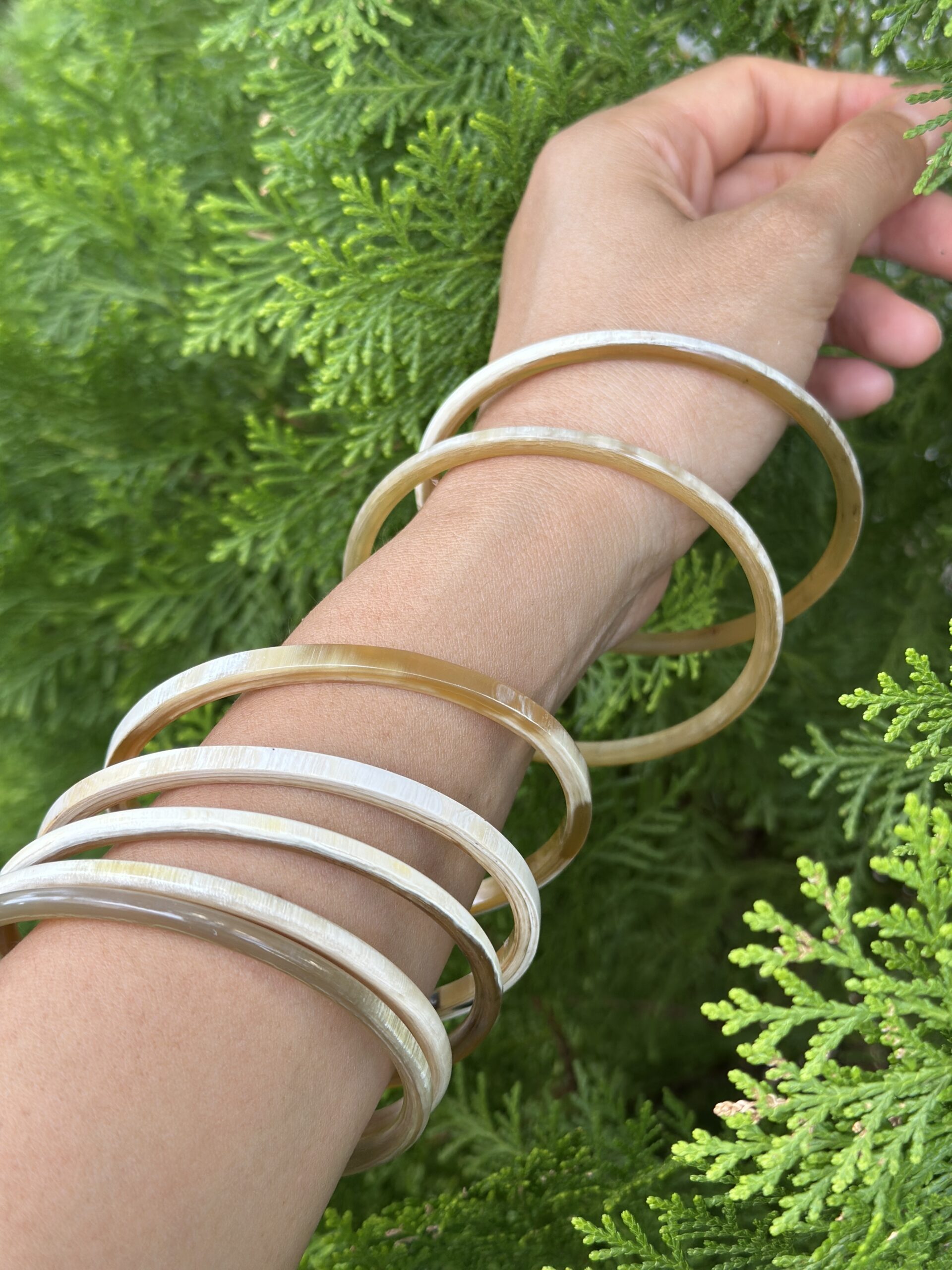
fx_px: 1760
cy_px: 635
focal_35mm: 48
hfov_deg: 30.3
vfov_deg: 39.7
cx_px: 476
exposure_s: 1/193
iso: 80
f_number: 1.78
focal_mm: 6.86
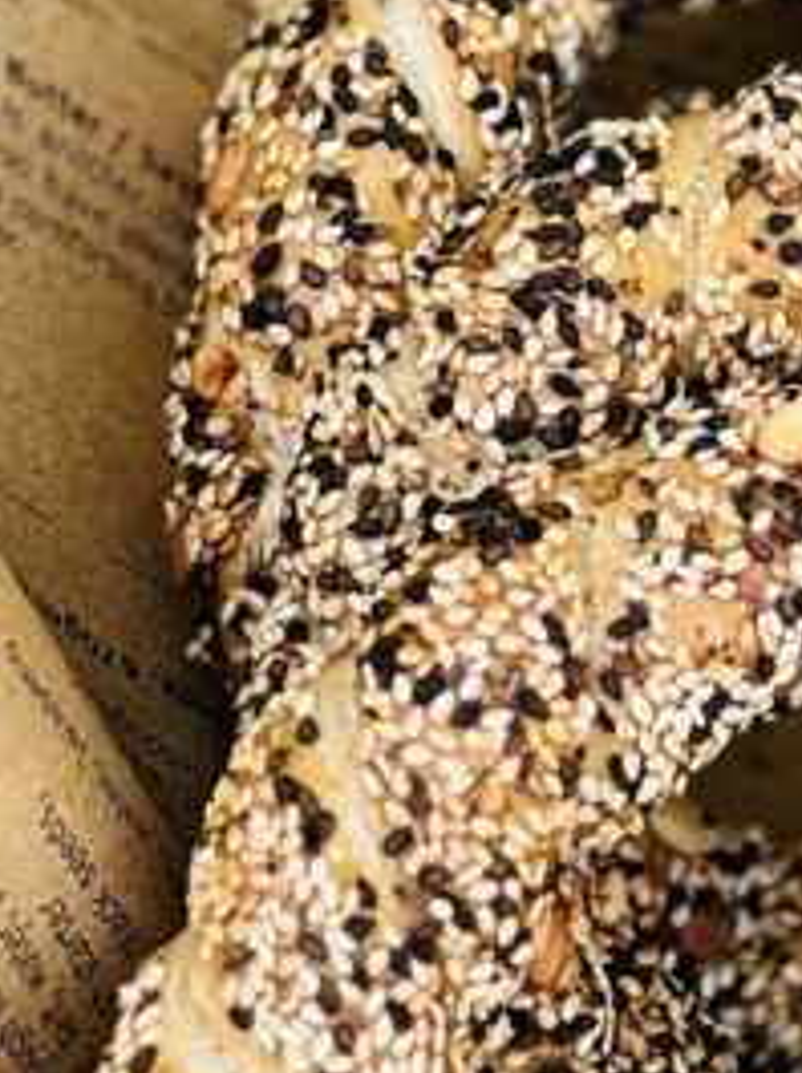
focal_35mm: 298
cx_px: 1422
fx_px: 9228
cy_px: 279
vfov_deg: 6.7
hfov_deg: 4.9
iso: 50
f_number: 2.8
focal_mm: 9
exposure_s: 1/121
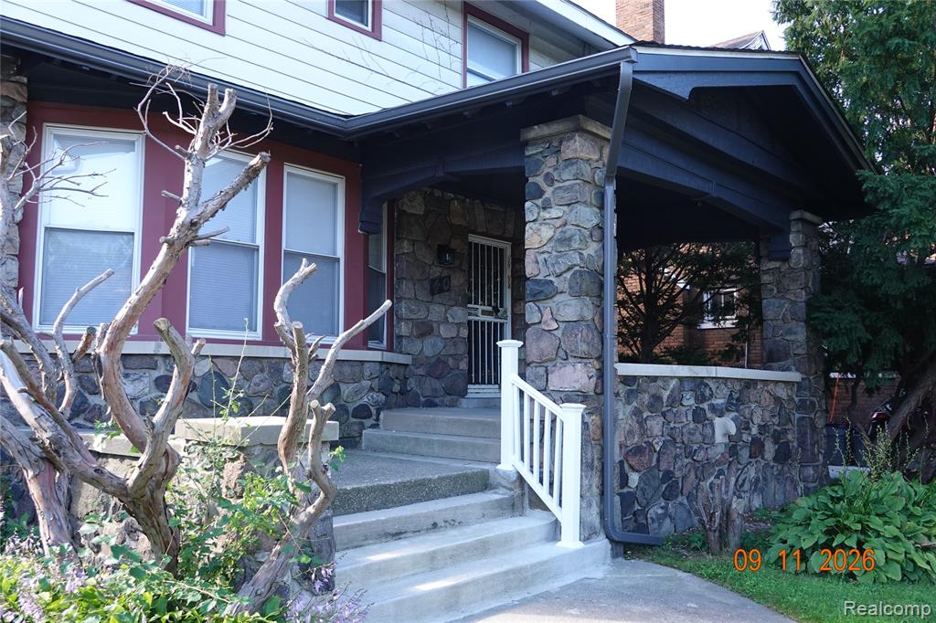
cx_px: 468
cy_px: 312
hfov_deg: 61.9
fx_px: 780
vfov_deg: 43.6
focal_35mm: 30
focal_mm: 11.03
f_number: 2.8
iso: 100
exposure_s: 1/100
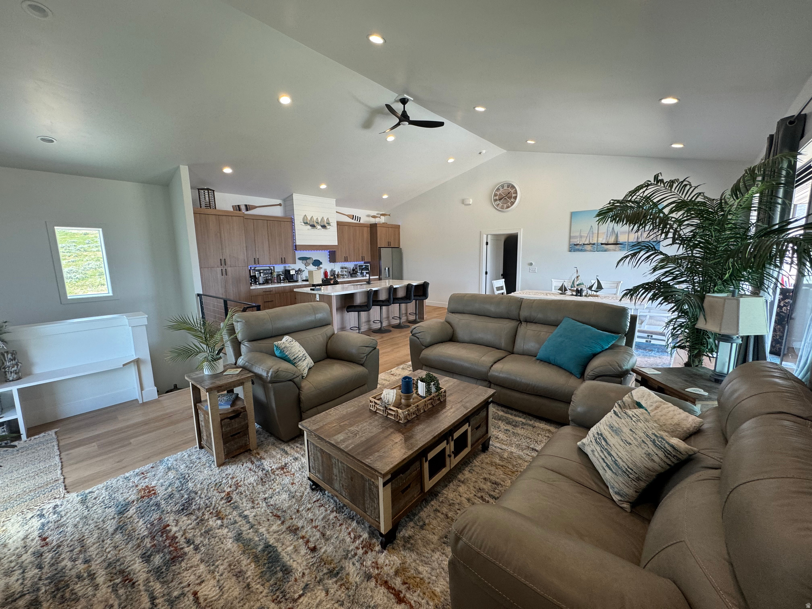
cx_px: 406
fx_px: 328
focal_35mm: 14
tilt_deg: -6.7
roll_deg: +0.2
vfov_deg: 85.7
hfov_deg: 102.1
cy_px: 304
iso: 125
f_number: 2.2
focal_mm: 2.22
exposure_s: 1/120
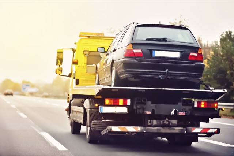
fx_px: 780
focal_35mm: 120
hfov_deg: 17.1
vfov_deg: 11.4
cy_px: 78
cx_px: 117
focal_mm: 120
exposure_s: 1/3200
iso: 6400
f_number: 2.8
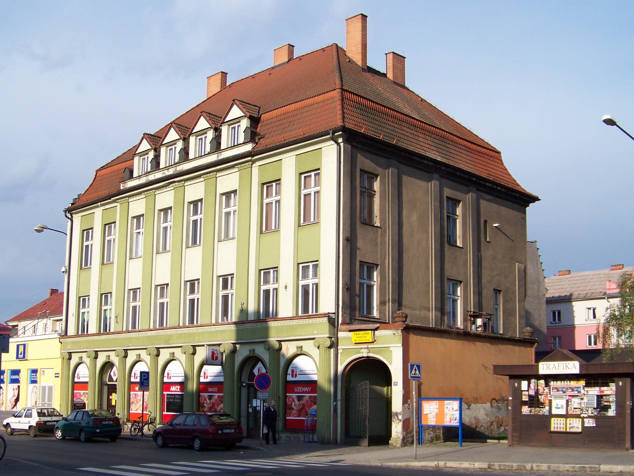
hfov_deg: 41.2
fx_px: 843
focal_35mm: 46
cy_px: 273
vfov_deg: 31.5
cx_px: 316
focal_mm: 5.85
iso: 64
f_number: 2.8
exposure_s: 1/800
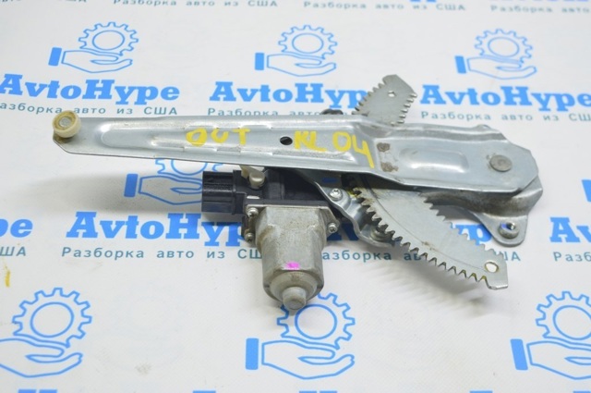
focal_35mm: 54
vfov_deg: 25.0
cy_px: 196
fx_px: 885
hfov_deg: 36.9
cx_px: 296
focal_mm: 36
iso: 400
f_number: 5.6
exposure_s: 1/20
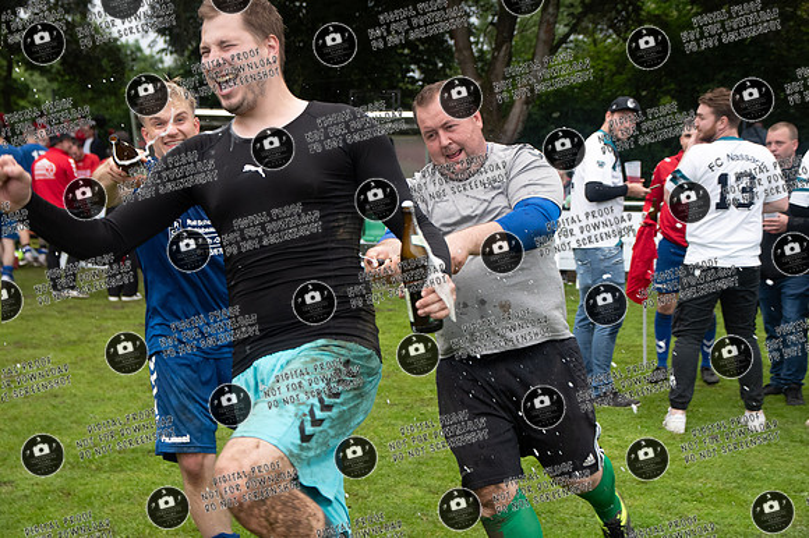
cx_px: 404
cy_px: 269
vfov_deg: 23.8
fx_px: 1280
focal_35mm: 57
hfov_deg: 35.1
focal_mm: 38
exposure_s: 1/500
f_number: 4.5
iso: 900
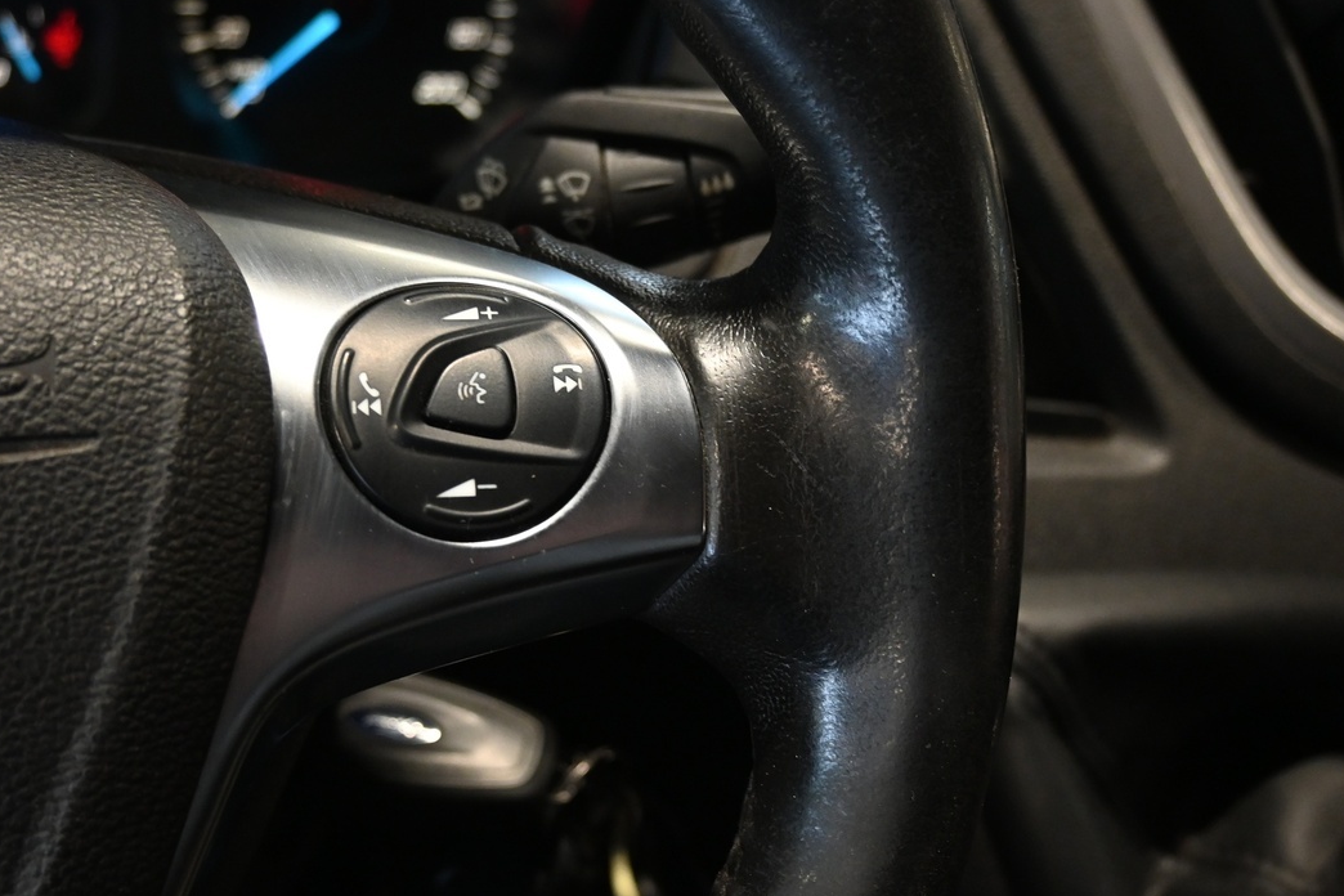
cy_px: 485
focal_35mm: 45
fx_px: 1694
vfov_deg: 29.6
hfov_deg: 43.2
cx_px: 592
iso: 1250
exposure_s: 1/30
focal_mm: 19.5
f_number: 3.8
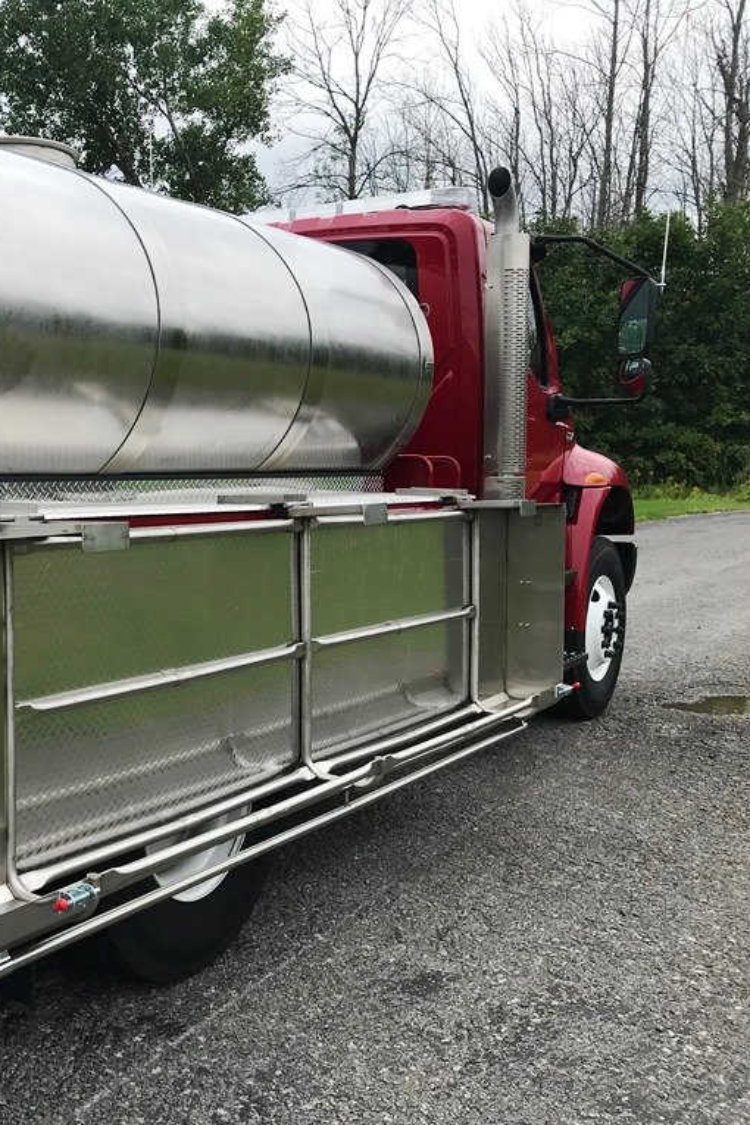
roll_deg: -1.3
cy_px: 562
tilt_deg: -6.0
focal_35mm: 39
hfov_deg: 31.9
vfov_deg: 49.6
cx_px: 26
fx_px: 1219
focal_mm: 3.99
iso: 20
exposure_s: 1/1546
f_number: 1.8
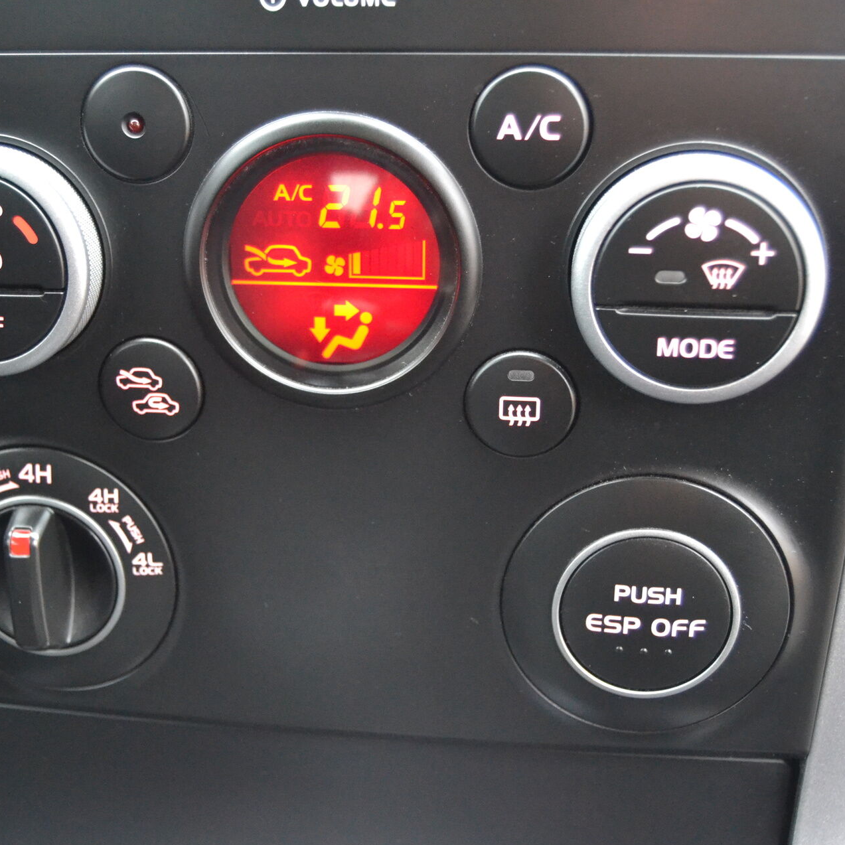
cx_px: 347
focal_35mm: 50
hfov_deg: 33.9
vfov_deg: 34.0
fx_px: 1381
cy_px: 423
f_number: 4
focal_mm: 26
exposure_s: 1/30
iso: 3200
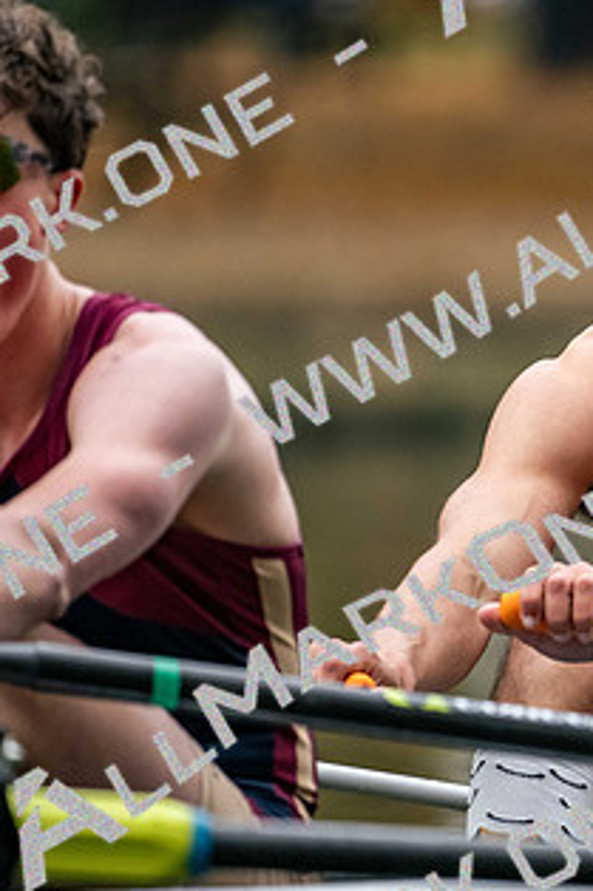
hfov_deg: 1.9
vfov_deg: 2.8
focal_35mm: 739
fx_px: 18278
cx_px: 590
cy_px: 453
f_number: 4.5
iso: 2800
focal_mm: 400
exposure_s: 1/2500
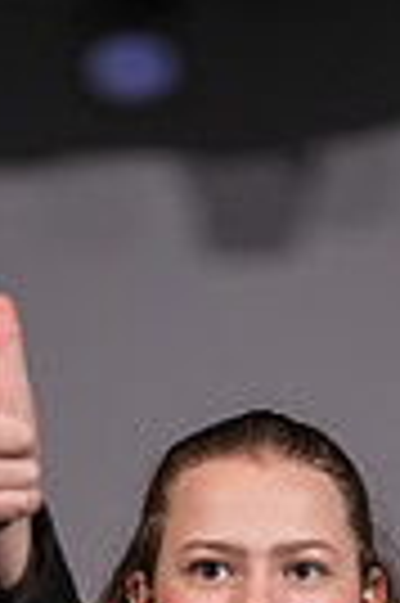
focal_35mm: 424
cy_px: 999
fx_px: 7084
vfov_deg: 4.8
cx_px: 270
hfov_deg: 3.2
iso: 400
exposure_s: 1/500
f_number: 2.8
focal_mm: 126
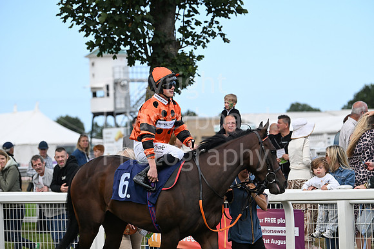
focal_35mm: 135
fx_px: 1403
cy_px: 124
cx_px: 187
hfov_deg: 15.2
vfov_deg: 10.2
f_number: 4.5
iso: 800
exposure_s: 1/3200
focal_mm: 135
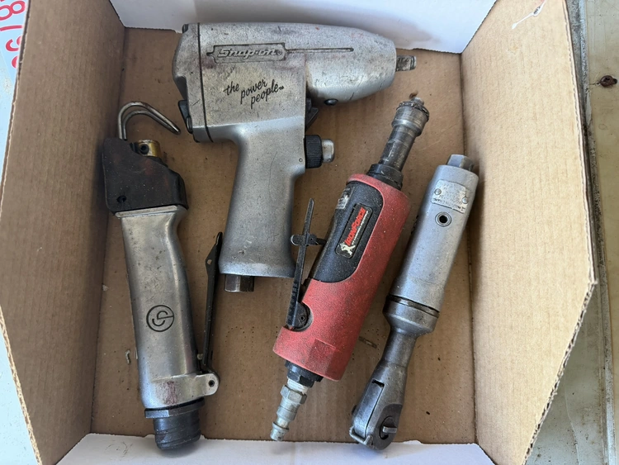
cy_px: 232
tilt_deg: -82.5
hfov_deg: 71.6
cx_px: 310
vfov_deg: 56.8
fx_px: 429
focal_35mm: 24
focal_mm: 6.76
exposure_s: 1/88
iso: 200
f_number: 1.78
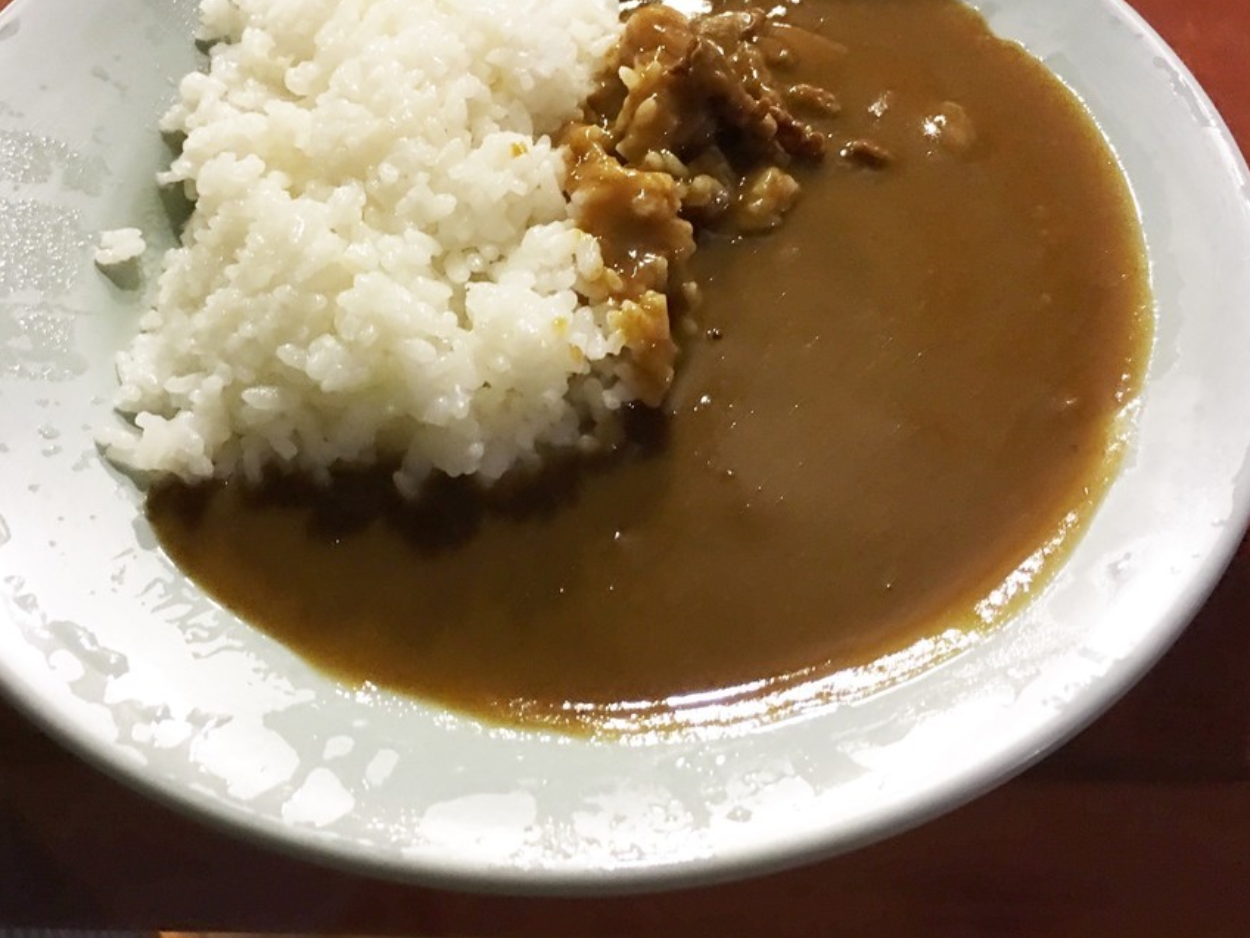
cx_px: 538
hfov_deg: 52.5
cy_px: 375
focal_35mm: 35
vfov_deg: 40.5
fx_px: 1264
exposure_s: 1/4
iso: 64
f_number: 2.2
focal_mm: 4.15
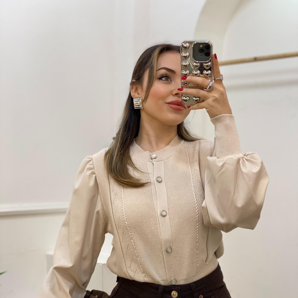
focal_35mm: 62
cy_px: 200
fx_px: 604
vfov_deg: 27.5
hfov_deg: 27.7
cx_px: 149
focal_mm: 6
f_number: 2
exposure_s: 1/100
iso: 80
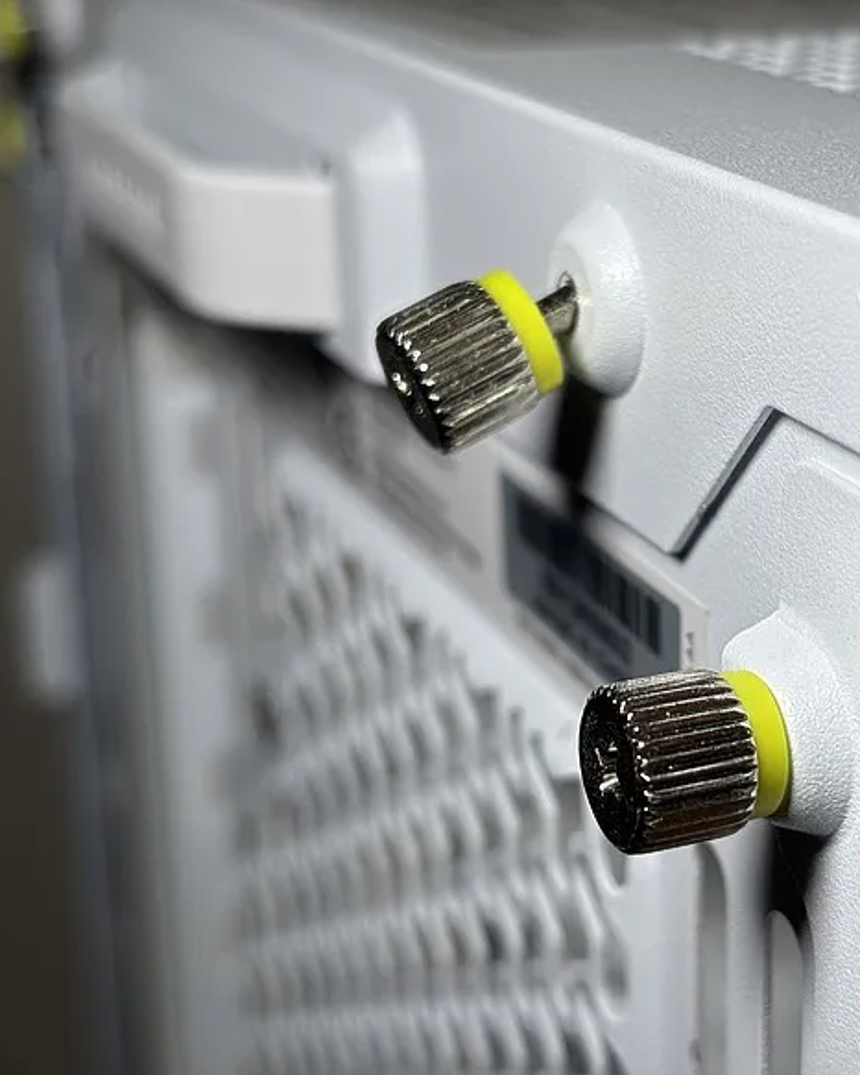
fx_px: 2162
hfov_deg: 22.4
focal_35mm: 68
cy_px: 537
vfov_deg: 27.9
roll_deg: +0.0
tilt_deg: -19.2
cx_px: 609
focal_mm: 5.96
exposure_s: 1/258
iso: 32
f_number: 1.6
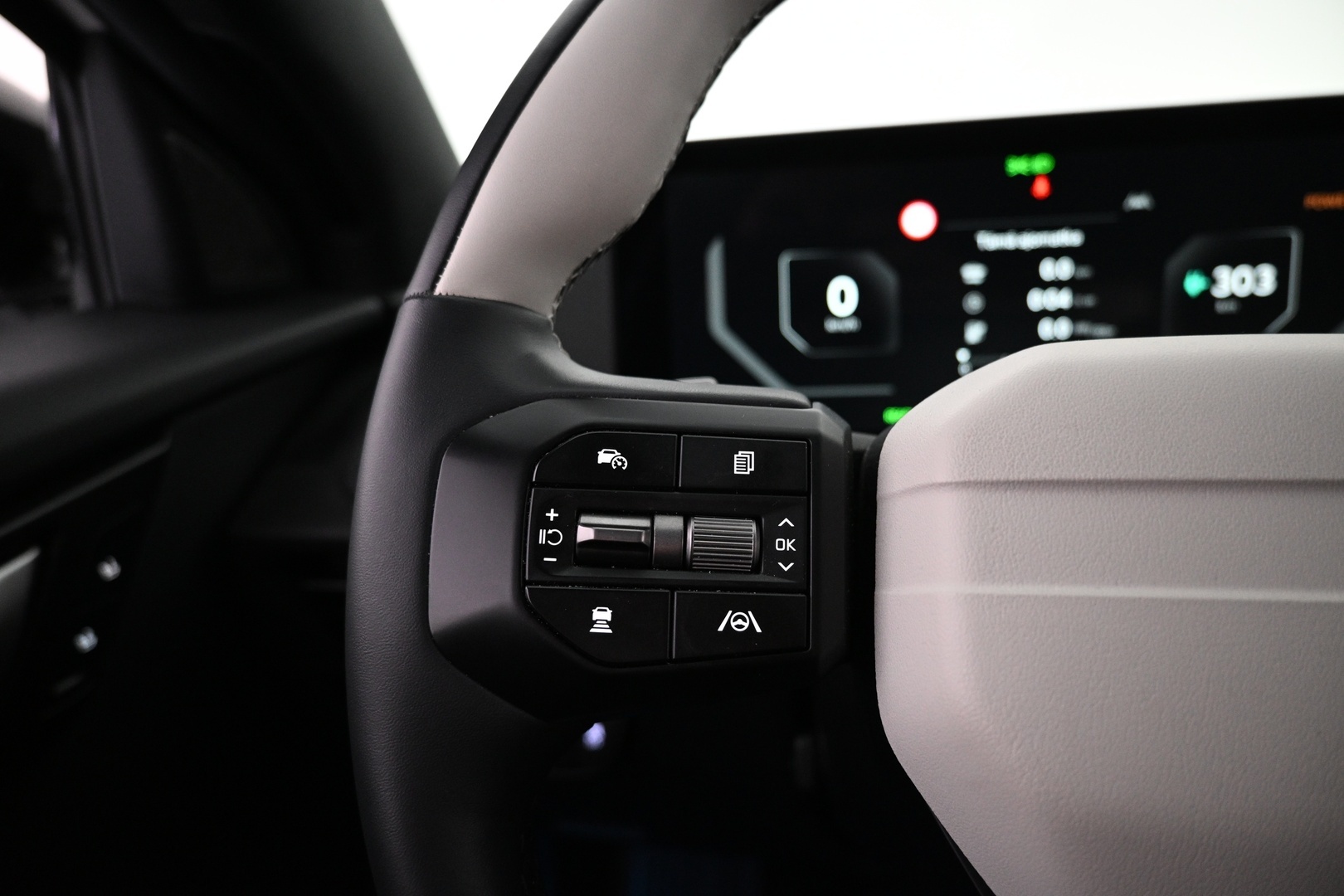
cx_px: 672
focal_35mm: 24
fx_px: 896
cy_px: 448
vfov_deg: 53.1
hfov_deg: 73.7
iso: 1600
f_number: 3.5
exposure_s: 1/40
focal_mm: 16
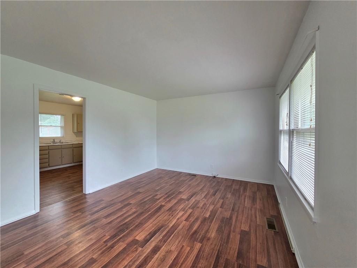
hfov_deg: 106.2
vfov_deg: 89.9
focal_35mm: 13
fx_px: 134
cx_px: 178
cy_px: 134
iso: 200
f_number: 2.2
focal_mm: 2.2
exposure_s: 1/60.2
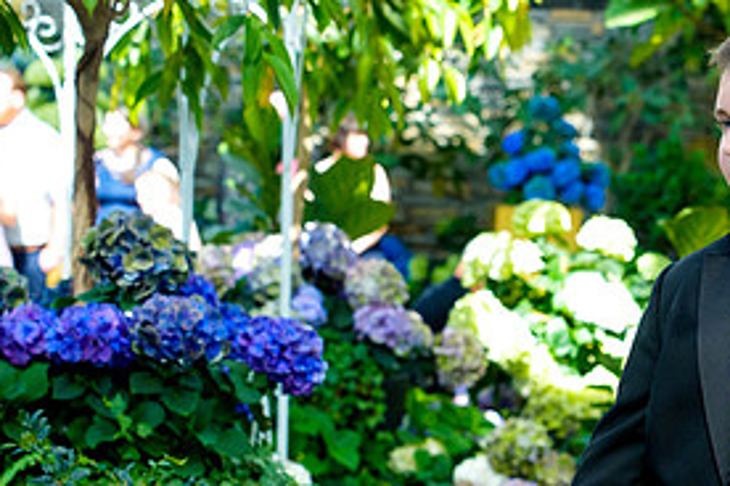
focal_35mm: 105
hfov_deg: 19.2
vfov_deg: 13.0
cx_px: 624
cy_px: 405
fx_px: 2129
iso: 640
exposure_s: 1/2500
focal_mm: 50
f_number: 3.2
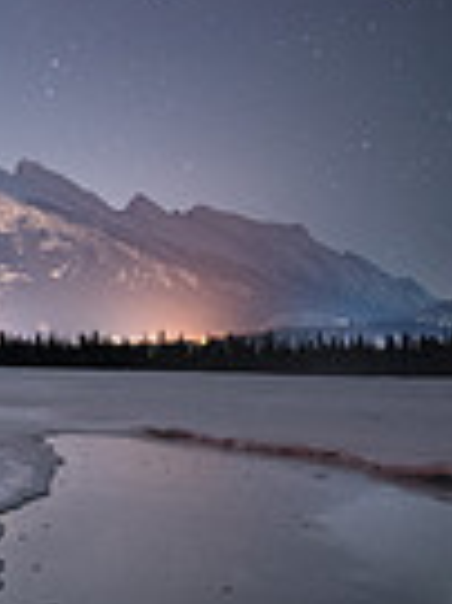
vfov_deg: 30.3
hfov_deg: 20.9
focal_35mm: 64
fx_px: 1116
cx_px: -130
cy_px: 336
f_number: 2.8
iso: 3200
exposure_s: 20
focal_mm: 20
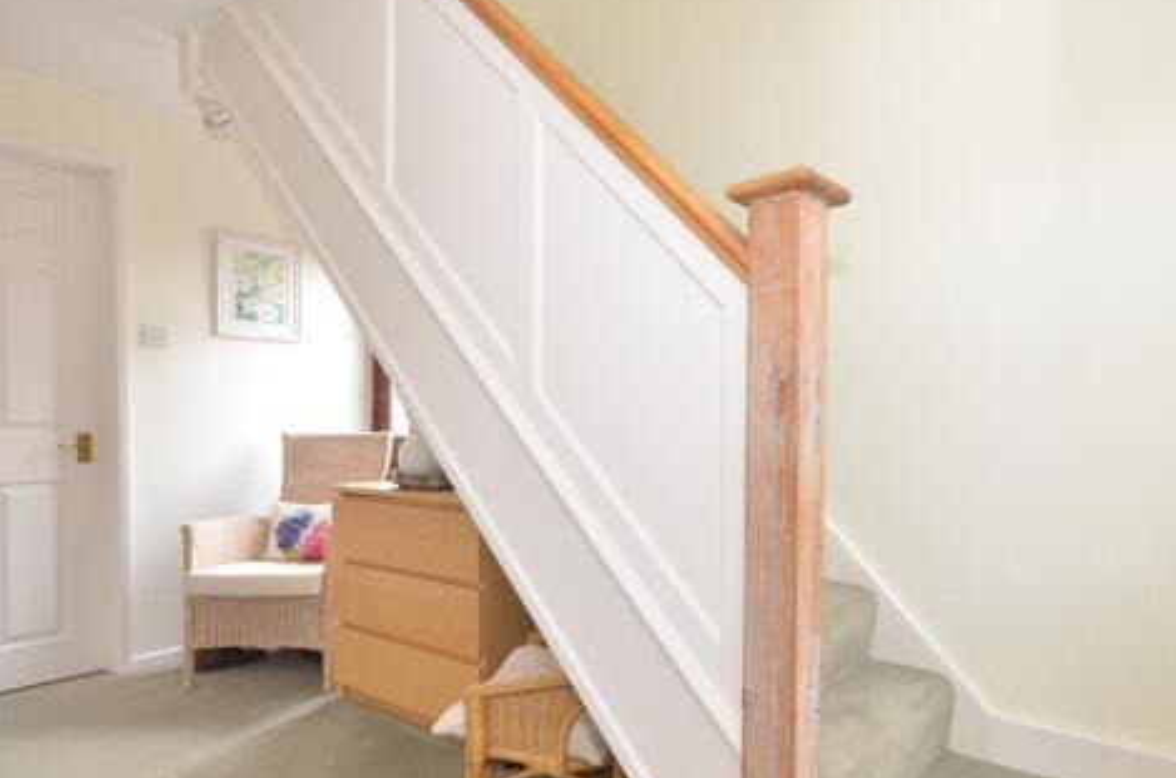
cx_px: 680
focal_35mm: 21
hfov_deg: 80.8
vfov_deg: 59.1
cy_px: 427
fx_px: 684
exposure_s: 1/15
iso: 640
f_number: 7.1
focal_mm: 10
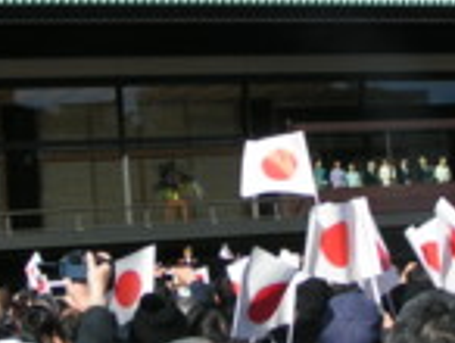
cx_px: 212
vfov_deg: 12.7
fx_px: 1540
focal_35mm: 117
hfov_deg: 16.8
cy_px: 153
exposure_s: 1/400
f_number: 5.6
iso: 50
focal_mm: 5.8
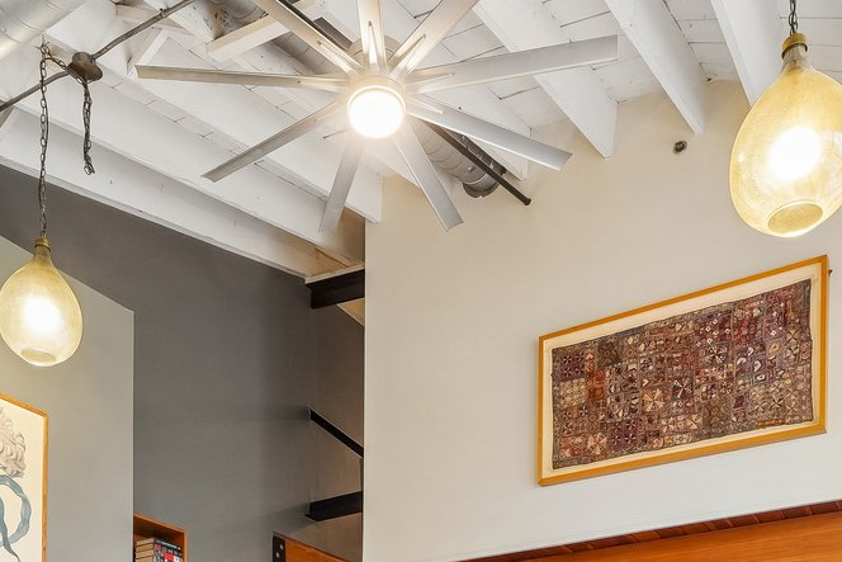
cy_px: 838
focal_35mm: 37
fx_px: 866
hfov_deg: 51.9
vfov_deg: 26.4
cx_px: 407
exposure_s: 1/2.5
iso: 250
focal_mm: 12
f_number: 11
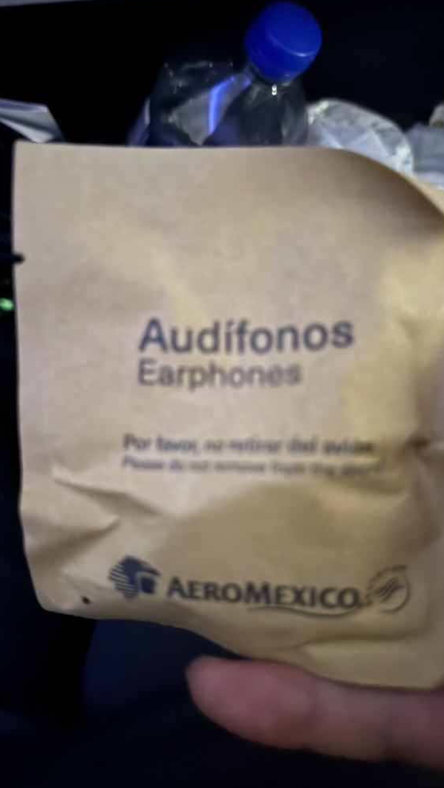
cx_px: 214
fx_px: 565
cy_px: 386
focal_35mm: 27
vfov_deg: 69.9
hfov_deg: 42.9
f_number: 1.78
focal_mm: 6.76
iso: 2500
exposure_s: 1/9
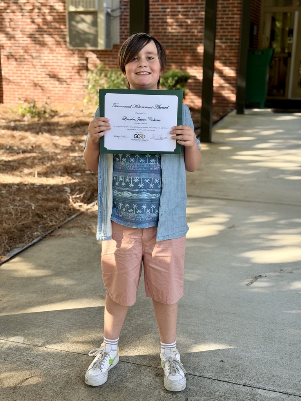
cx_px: 150
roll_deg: -1.6
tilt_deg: -14.6
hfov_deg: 30.3
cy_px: 200
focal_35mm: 48
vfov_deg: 39.7
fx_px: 557
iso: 64
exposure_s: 1/370
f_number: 1.78
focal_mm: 6.76
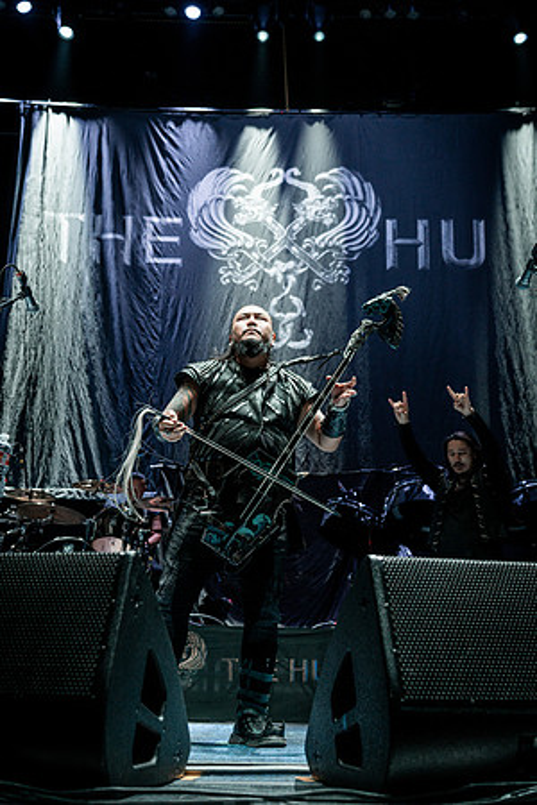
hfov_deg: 37.9
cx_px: 268
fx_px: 783
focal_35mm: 35
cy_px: 402
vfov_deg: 54.4
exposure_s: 1/250
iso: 1600
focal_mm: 35
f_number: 4
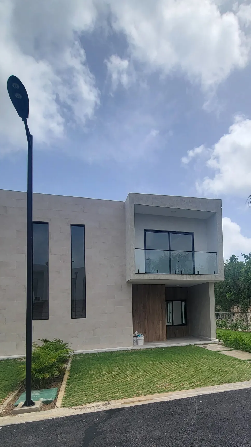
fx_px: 249
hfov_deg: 52.0
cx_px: 178
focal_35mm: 21
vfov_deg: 81.4
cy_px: 294
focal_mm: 2.2
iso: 50
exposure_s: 1/2246
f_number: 2.2
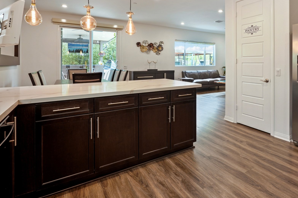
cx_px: 186
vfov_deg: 58.3
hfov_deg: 79.8
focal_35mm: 21
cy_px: 68
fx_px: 174
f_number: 8
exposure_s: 1/2
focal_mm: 16
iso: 400
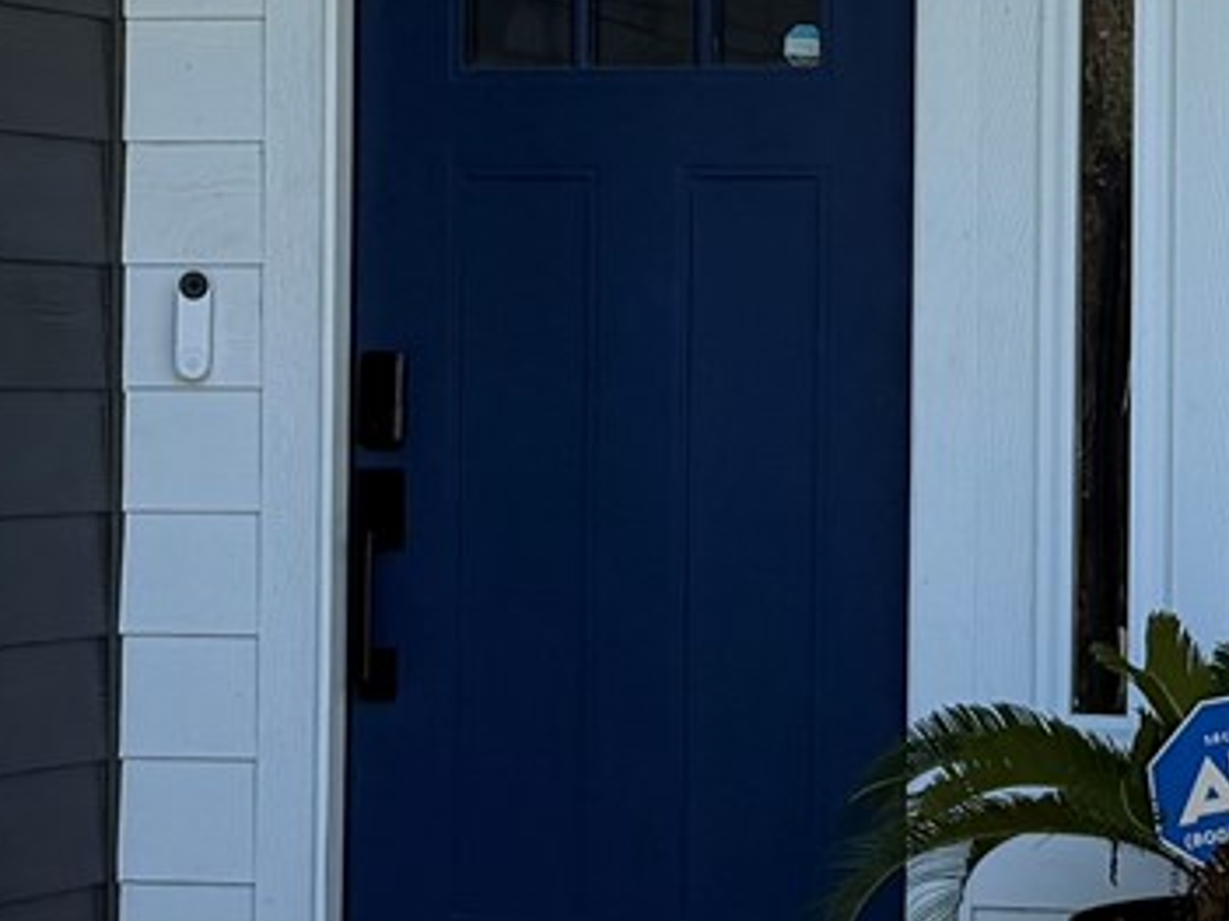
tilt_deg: +0.1
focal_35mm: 140
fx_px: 4969
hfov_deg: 13.9
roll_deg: -0.6
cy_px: 361
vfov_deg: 10.6
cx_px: 1236
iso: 80
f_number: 1.78
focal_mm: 6.76
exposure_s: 1/1192
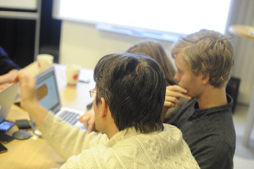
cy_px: 84
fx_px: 353
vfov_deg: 27.0
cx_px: 127
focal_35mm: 50
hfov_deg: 39.6
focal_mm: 50
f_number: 3.2
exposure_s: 1/40
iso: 800
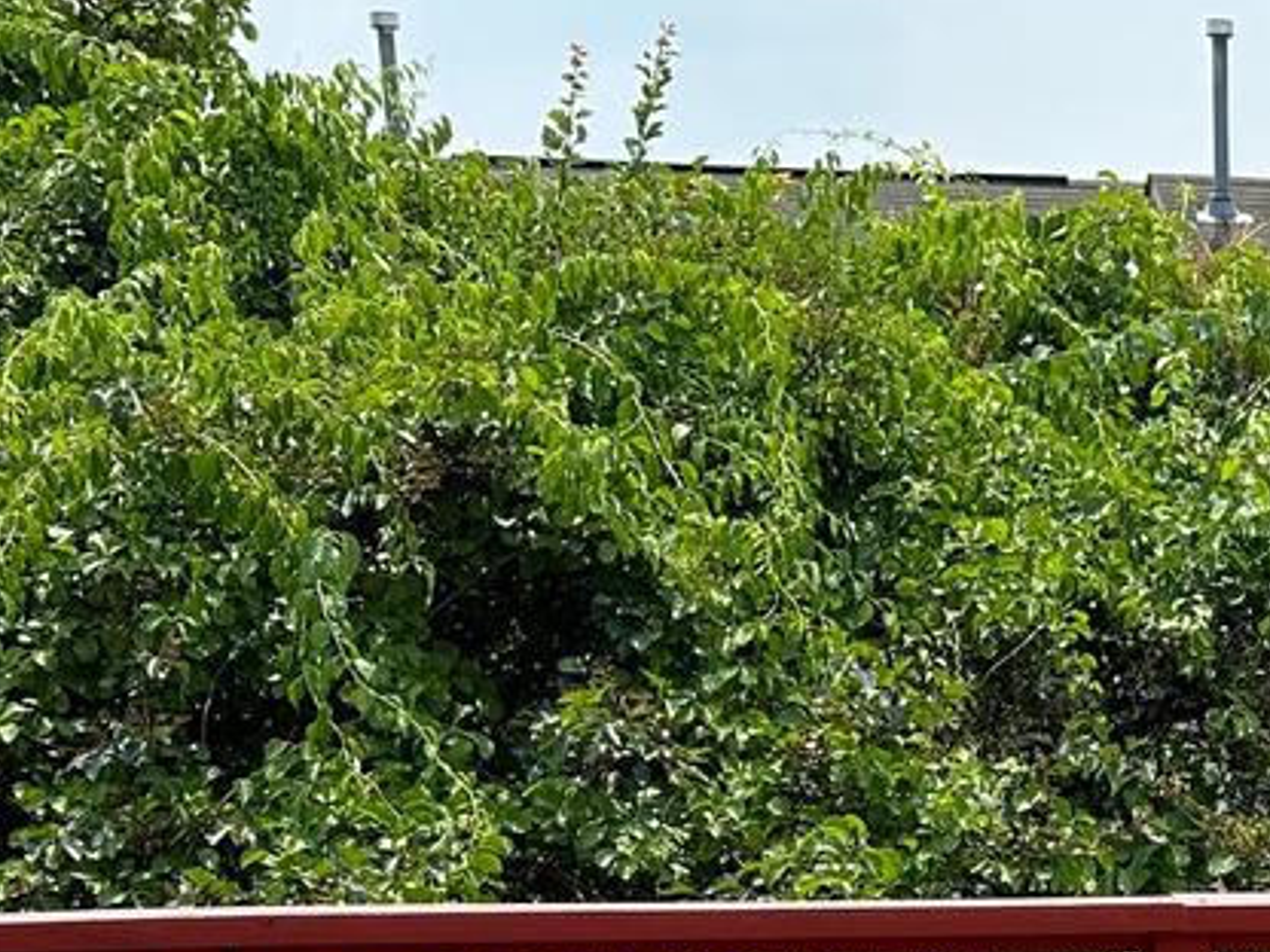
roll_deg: -0.7
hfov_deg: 22.1
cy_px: 1468
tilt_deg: -17.2
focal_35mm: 83
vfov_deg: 16.1
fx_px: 3045
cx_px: 1441
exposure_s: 1/2809
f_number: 1.78
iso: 80
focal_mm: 6.86
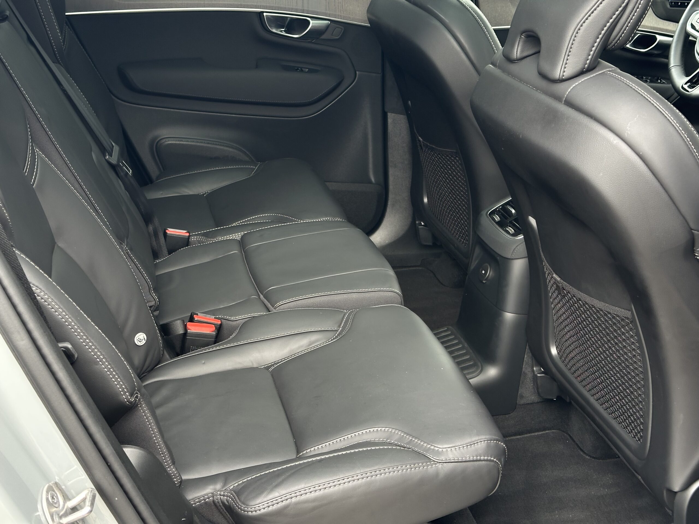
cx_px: 350
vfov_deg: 30.3
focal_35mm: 48
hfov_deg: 39.7
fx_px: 969
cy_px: 262
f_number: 1.78
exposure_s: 1/160
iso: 64
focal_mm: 6.86
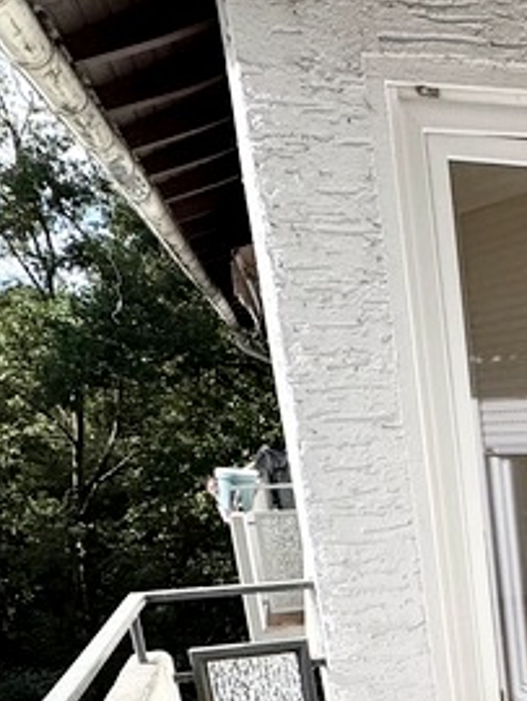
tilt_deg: -19.1
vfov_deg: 31.8
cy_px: 781
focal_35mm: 53
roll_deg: +2.3
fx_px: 1074
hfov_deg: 23.7
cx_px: 714
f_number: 2.2
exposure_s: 1/2985
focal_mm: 2.22
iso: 50
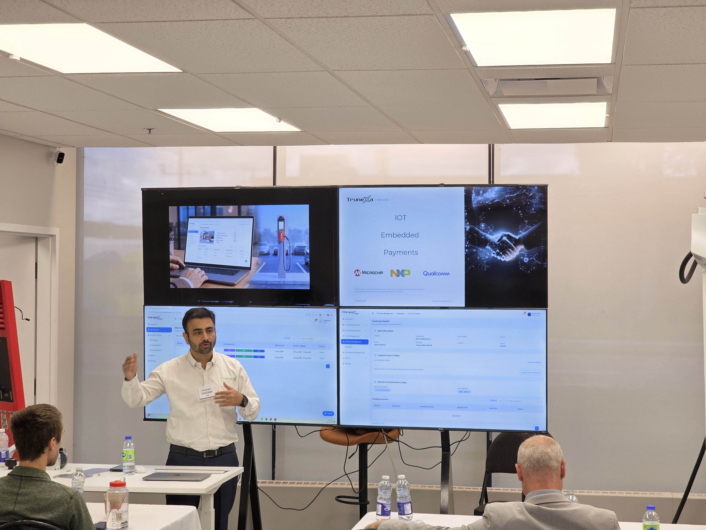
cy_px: 265
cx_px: 353
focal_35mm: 69
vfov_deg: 21.3
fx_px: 1407
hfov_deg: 28.2
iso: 64
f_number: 2.4
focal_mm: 7.9
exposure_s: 1/90.1
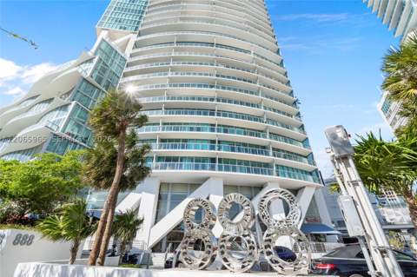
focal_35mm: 16
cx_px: 208
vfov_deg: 73.6
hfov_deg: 96.8
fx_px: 185
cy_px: 138
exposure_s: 1/160
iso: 250
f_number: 14
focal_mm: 16
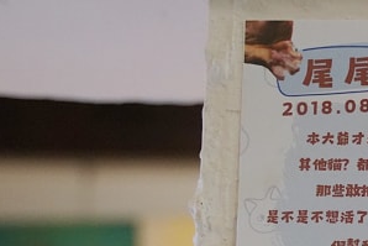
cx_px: 578
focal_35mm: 141
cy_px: 465
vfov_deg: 9.2
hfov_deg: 13.6
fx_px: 1442
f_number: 2.8
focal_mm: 35
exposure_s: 1/160
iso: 4000
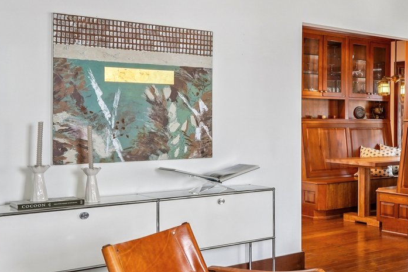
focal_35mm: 47
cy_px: 127
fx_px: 533
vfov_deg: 28.7
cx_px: 544
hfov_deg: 31.3
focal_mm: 16
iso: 400
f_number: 8
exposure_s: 1/6
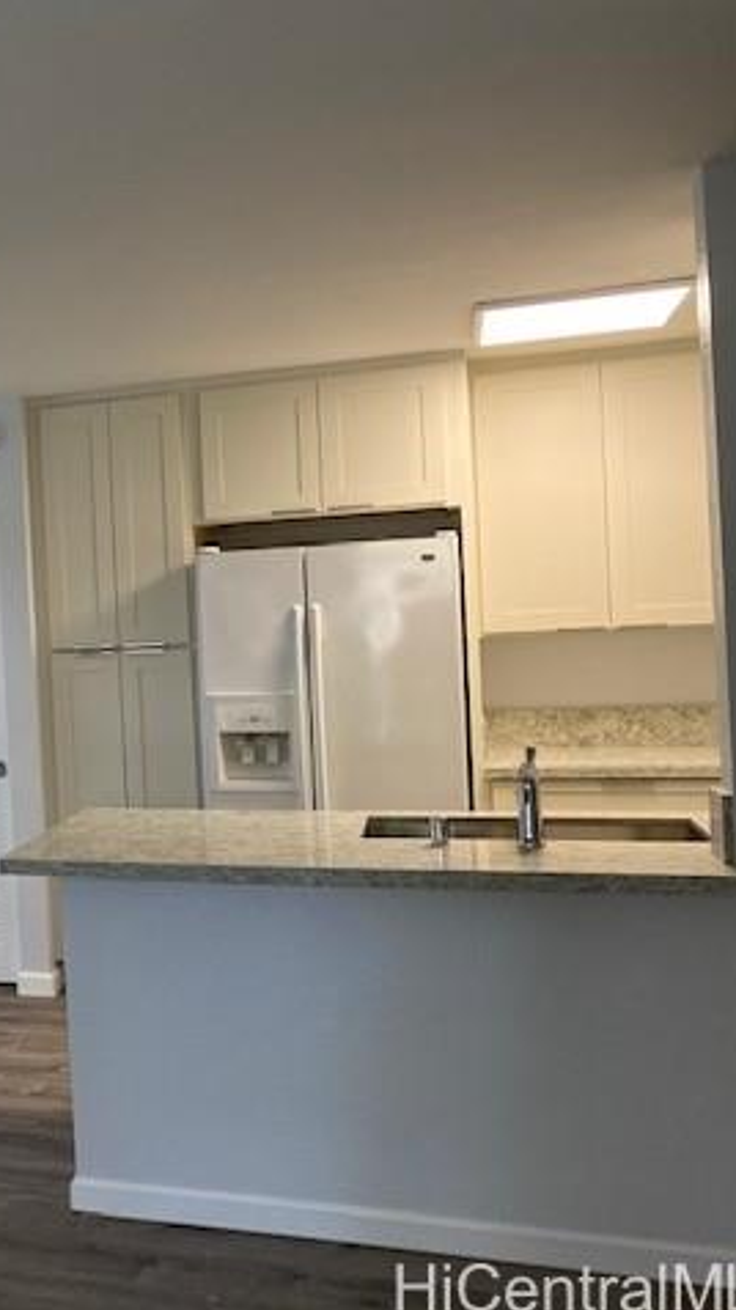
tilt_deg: -0.5
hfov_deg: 28.3
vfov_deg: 52.8
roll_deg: +2.5
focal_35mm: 38
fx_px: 1320
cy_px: 656
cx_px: -80
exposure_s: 1/120
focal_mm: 4.25
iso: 125
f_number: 1.8
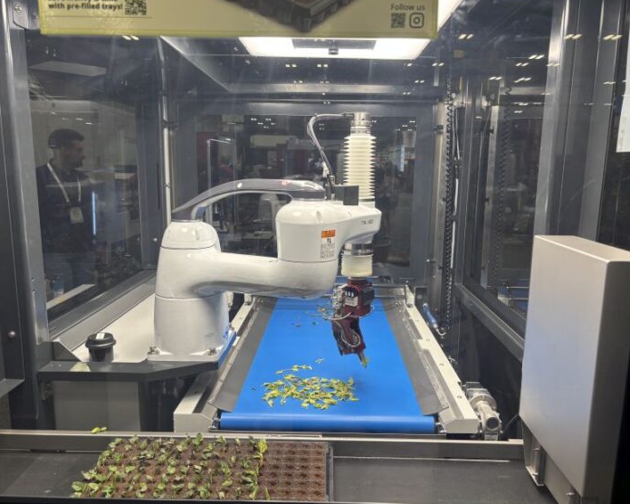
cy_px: 254
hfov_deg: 62.2
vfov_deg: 51.5
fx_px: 522
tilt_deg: -10.2
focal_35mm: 28
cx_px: 322
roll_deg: -1.3
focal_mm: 5.96
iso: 64
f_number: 1.6
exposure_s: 1/120
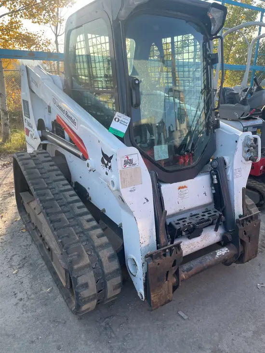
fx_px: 265
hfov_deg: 53.1
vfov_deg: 67.3
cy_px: 176
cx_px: 132
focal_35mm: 26
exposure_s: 1/801
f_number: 1.6
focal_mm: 4.2
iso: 50
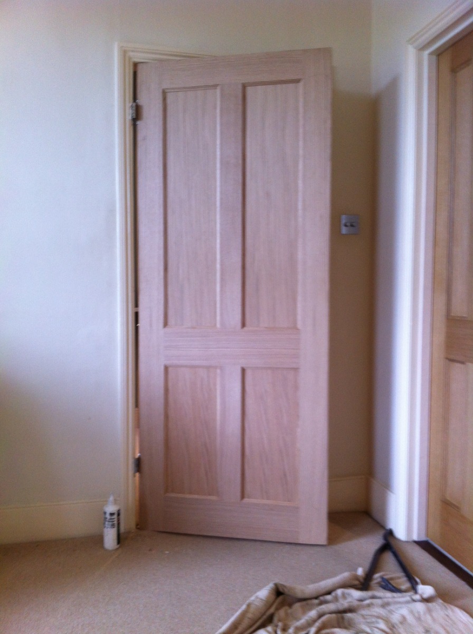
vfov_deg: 52.7
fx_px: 639
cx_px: 236
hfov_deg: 40.6
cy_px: 317
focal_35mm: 35
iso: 100
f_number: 2.8
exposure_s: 1/15
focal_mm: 3.85
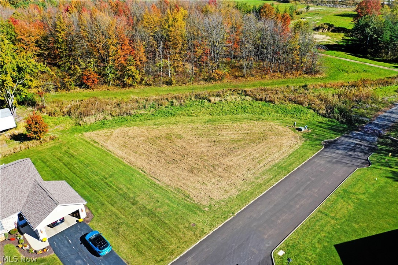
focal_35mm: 28
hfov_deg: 65.5
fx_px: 310
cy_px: 132
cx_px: 199
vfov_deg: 46.4
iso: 100
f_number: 5
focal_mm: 10.26
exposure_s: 1/320
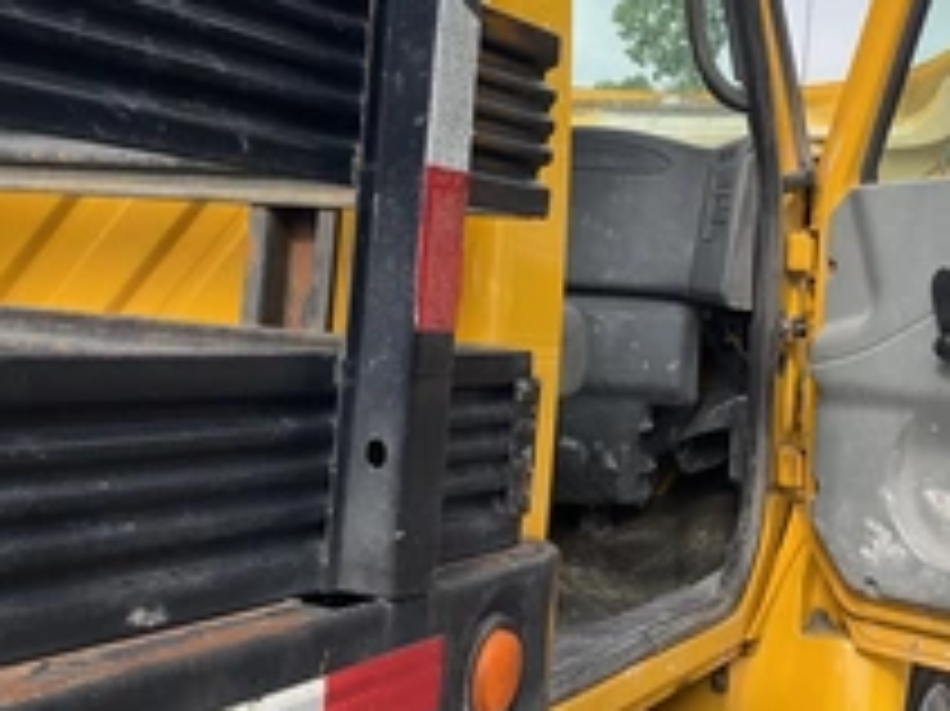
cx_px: 680
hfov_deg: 34.4
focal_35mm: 55
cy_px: 198
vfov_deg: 26.3
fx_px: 1509
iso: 25
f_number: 1.8
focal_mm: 3
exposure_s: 1/929
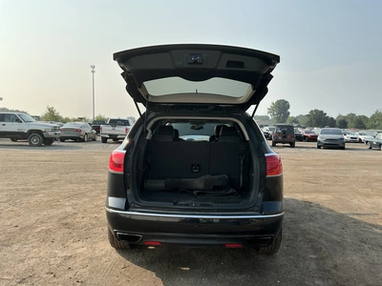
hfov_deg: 63.4
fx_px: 309
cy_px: 143
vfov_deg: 49.7
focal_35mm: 28
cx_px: 191
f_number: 1.8
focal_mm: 3
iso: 25
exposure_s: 1/1490
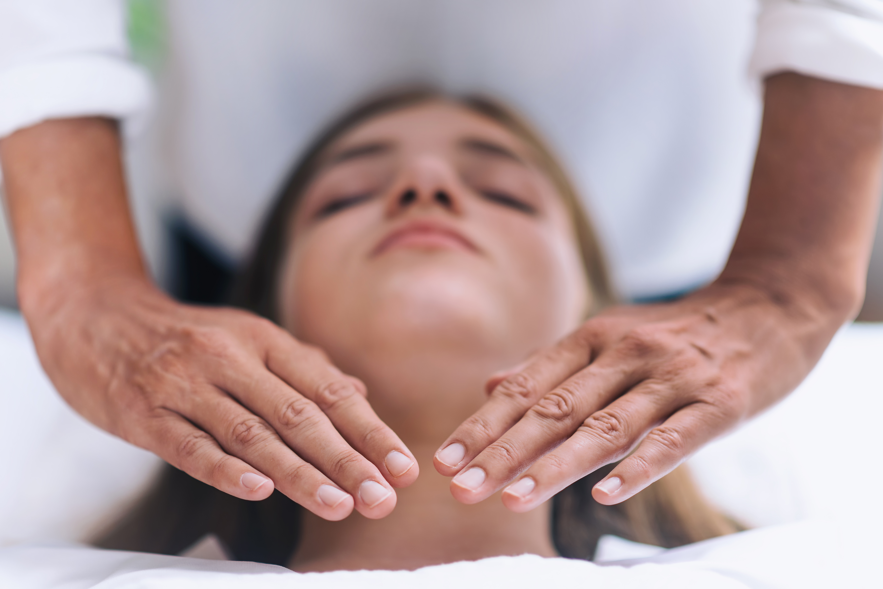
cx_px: 442
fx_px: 2085
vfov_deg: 16.1
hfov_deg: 23.9
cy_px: 294
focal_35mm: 85
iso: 100
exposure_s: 1/200
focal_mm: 85
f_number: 1.6
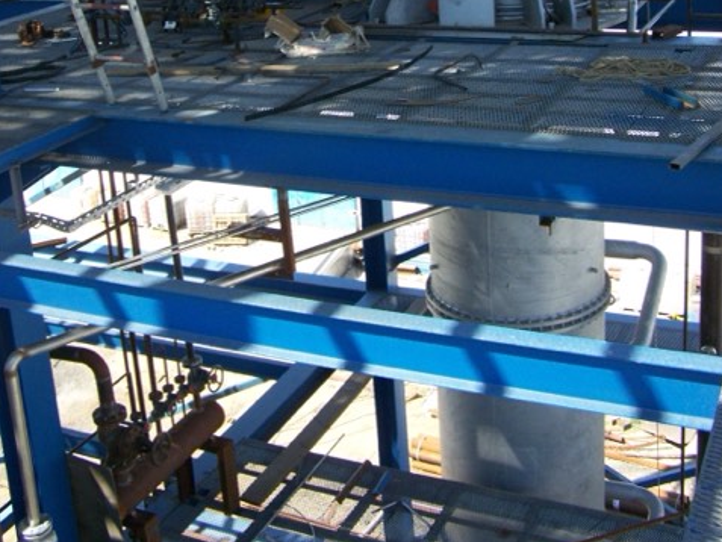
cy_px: 70
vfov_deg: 27.7
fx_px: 1064
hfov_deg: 37.5
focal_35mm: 51
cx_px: 362
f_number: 2.8
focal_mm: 6.3
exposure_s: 1/640
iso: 160
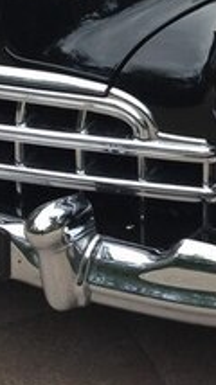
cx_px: 270
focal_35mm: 111
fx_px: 1133
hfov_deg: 10.7
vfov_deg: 18.6
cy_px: -39
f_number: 2.4
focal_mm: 4.13
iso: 50
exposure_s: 1/288
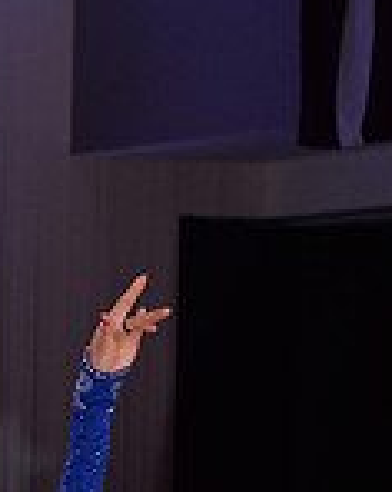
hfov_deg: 4.3
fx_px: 5232
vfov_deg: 5.3
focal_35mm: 360
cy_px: 858
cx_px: -148
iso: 1600
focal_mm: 98
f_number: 6.3
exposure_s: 1/250
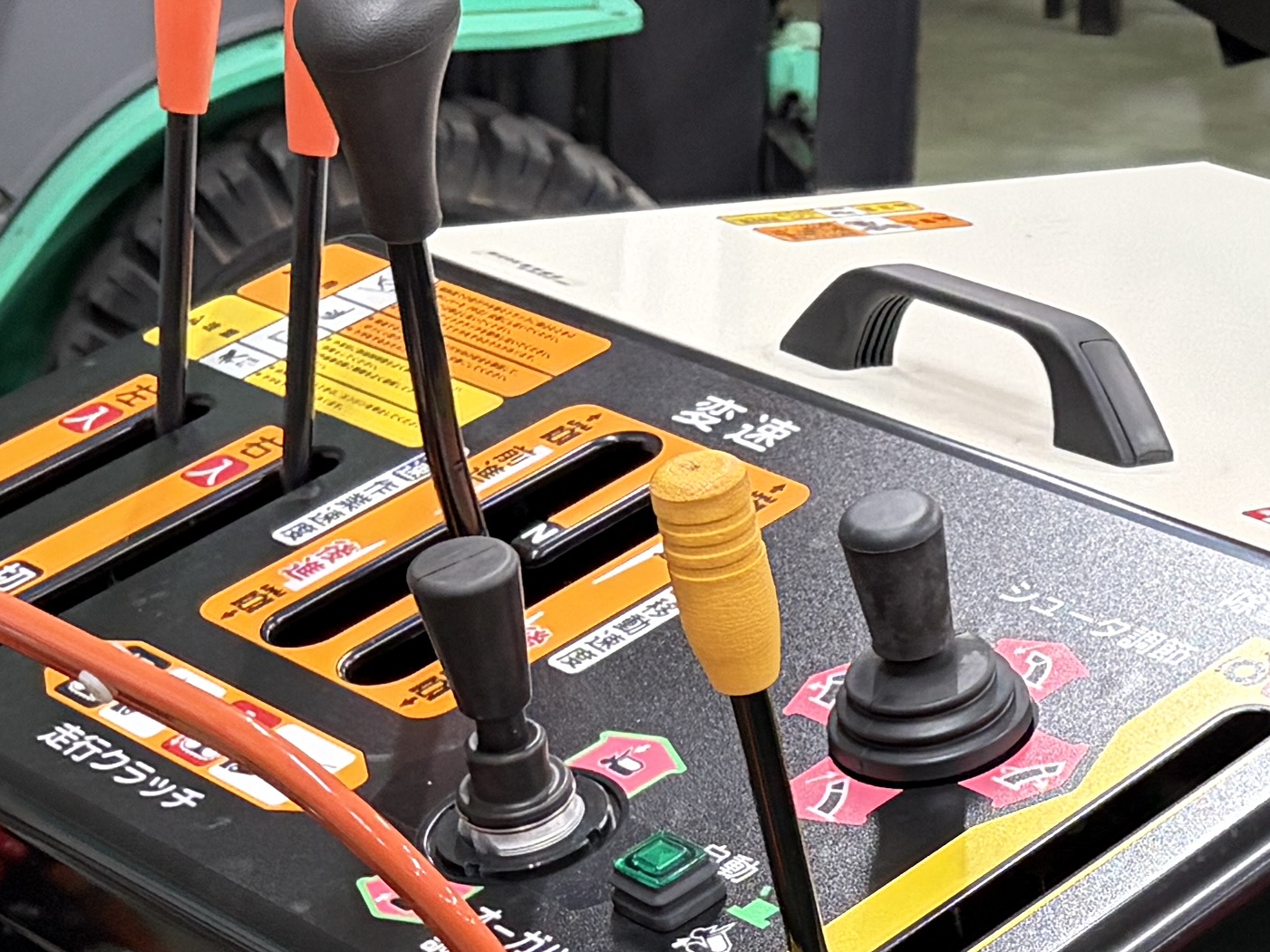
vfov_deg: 13.5
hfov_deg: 18.2
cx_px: 1145
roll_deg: -2.4
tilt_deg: -28.4
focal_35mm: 106
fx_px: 3889
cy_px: 1187
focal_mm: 5.96
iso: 500
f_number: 1.6
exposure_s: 1/60
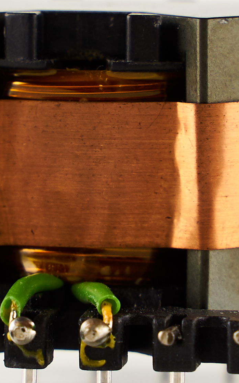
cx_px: 88
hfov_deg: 3.2
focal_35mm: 410
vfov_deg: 5.1
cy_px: 112
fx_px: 4275
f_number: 8
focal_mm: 75
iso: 125
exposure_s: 1/40
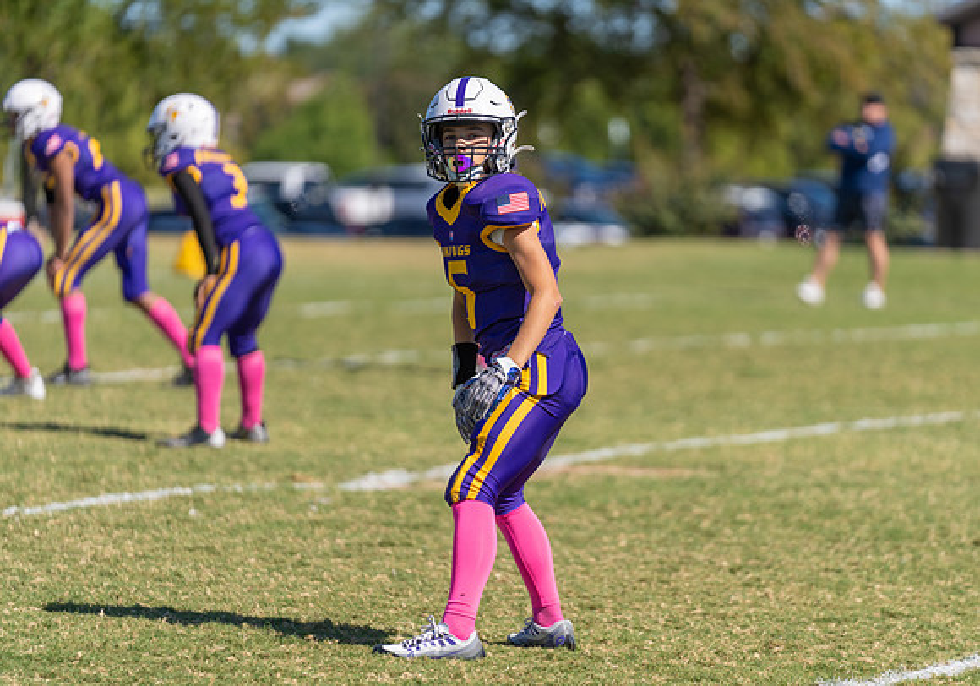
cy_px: 335
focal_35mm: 226
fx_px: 6256
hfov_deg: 9.0
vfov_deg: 6.3
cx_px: 509
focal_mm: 200
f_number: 2.8
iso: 100
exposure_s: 1/2000
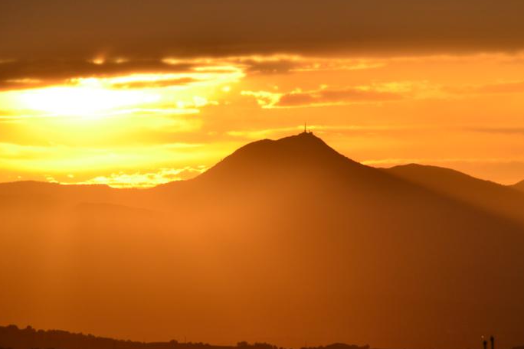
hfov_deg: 5.9
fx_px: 5109
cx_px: 278
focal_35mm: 351
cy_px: 153
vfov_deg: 3.9
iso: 400
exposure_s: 1/320
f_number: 10
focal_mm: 200
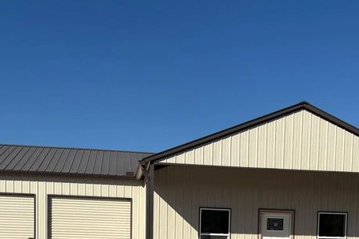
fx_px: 608
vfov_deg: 20.8
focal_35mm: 61
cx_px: 225
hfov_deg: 32.7
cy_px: 286
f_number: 1.6
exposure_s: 1/7813
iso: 50
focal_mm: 5.96
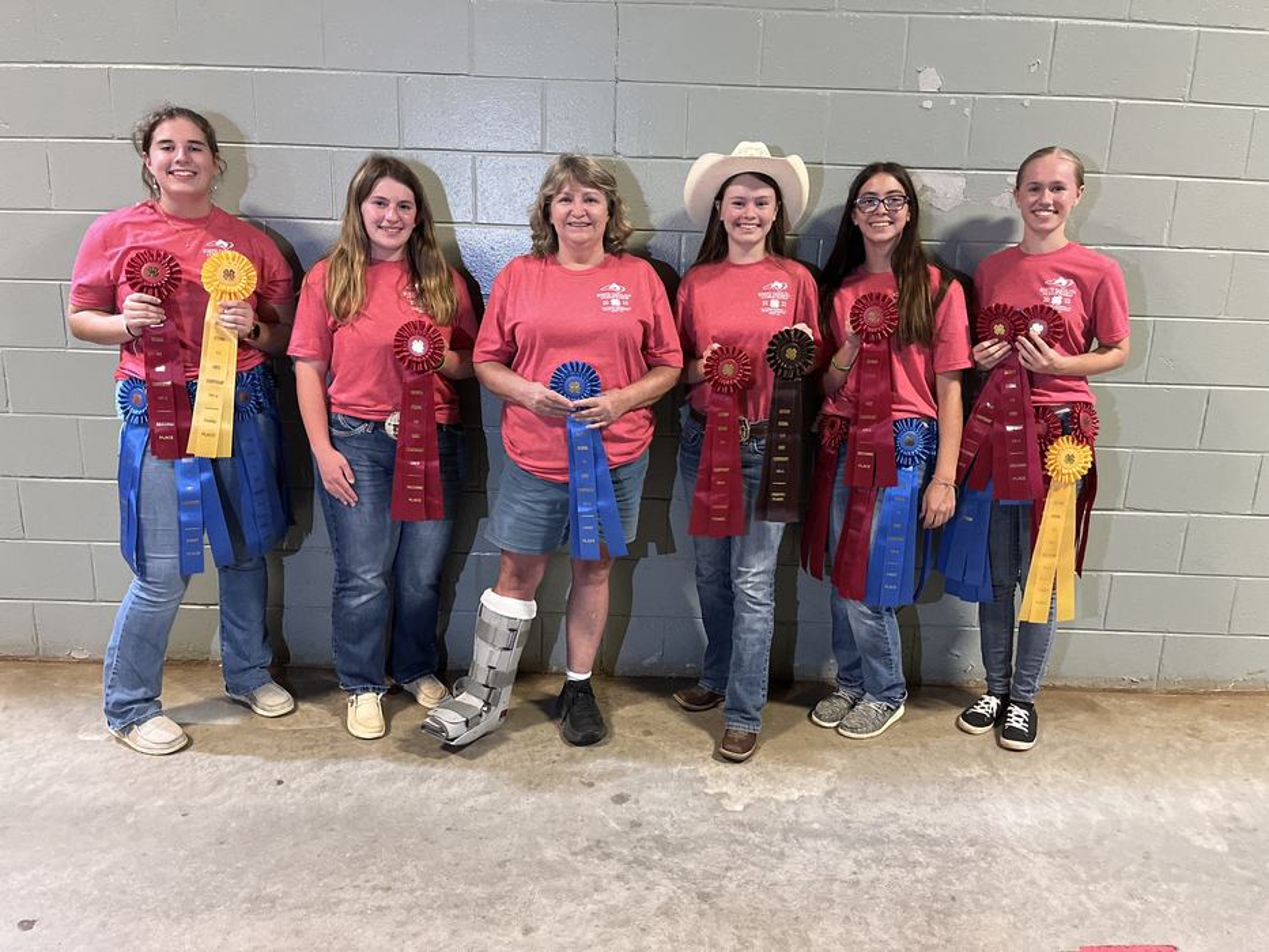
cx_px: 634
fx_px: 953
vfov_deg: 53.1
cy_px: 476
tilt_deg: -15.0
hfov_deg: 67.3
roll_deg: -2.3
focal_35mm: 26
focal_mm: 5.1
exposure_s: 1/30
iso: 640
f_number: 1.6
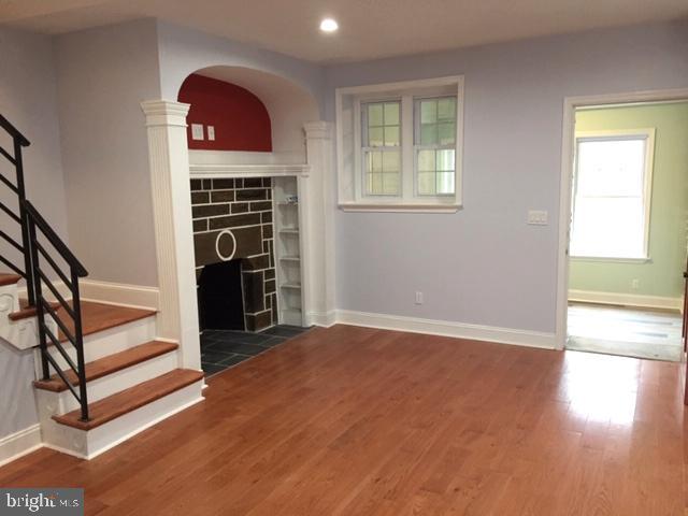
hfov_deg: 61.7
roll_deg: +0.3
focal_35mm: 29
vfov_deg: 48.2
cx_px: 344
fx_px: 576
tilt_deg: -7.6
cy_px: 258
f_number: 2.2
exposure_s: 1/30
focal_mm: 4.15
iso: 125
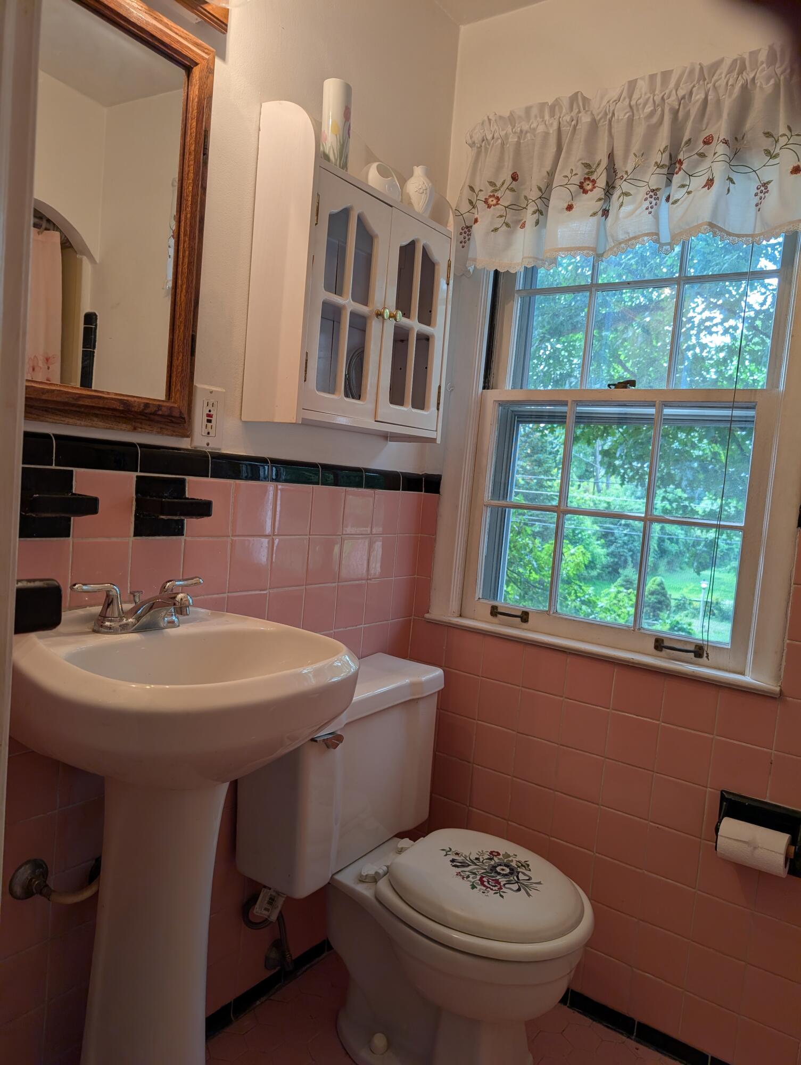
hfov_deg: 56.9
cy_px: 532
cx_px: 400
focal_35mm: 24
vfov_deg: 71.5
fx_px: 739
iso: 28
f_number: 1.68
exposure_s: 1/60
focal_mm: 6.9
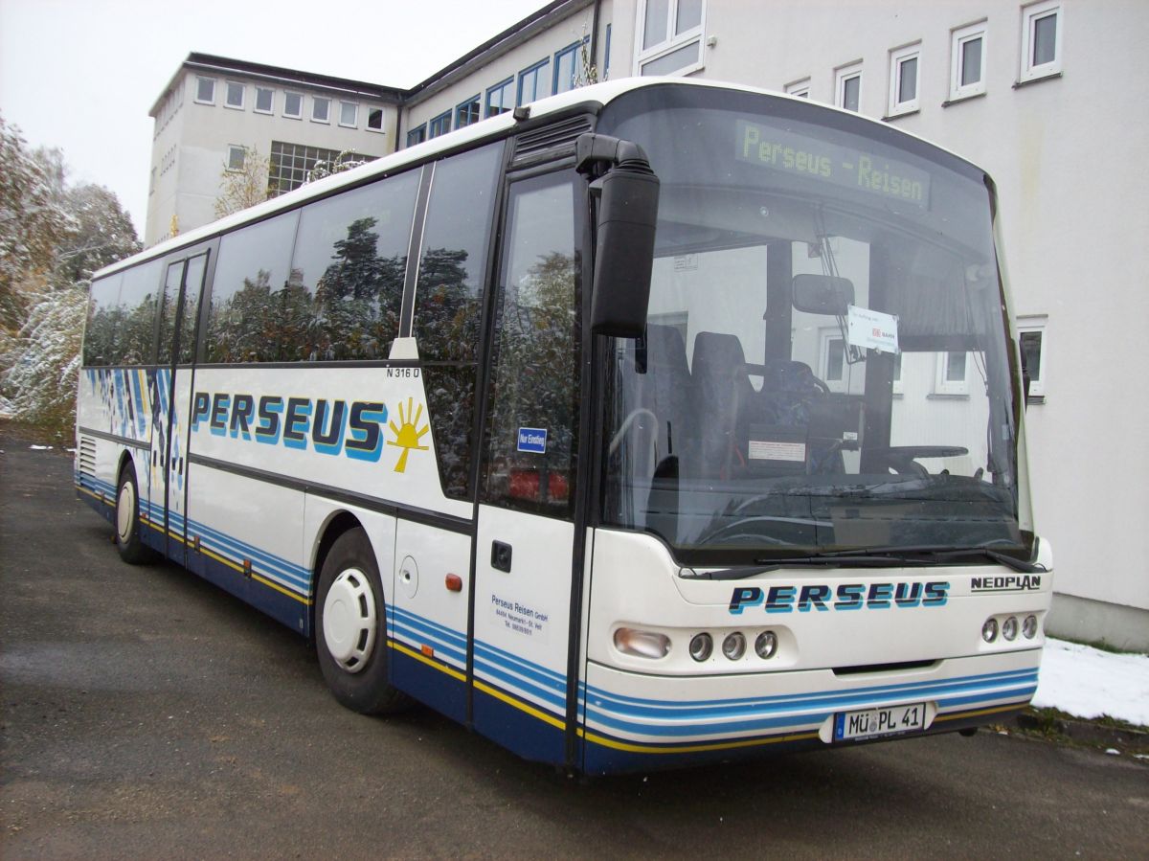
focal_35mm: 36
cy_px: 430
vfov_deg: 39.6
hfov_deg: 51.4
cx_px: 574
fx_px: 1194
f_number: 2.7
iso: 80
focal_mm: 6
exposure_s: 1/380
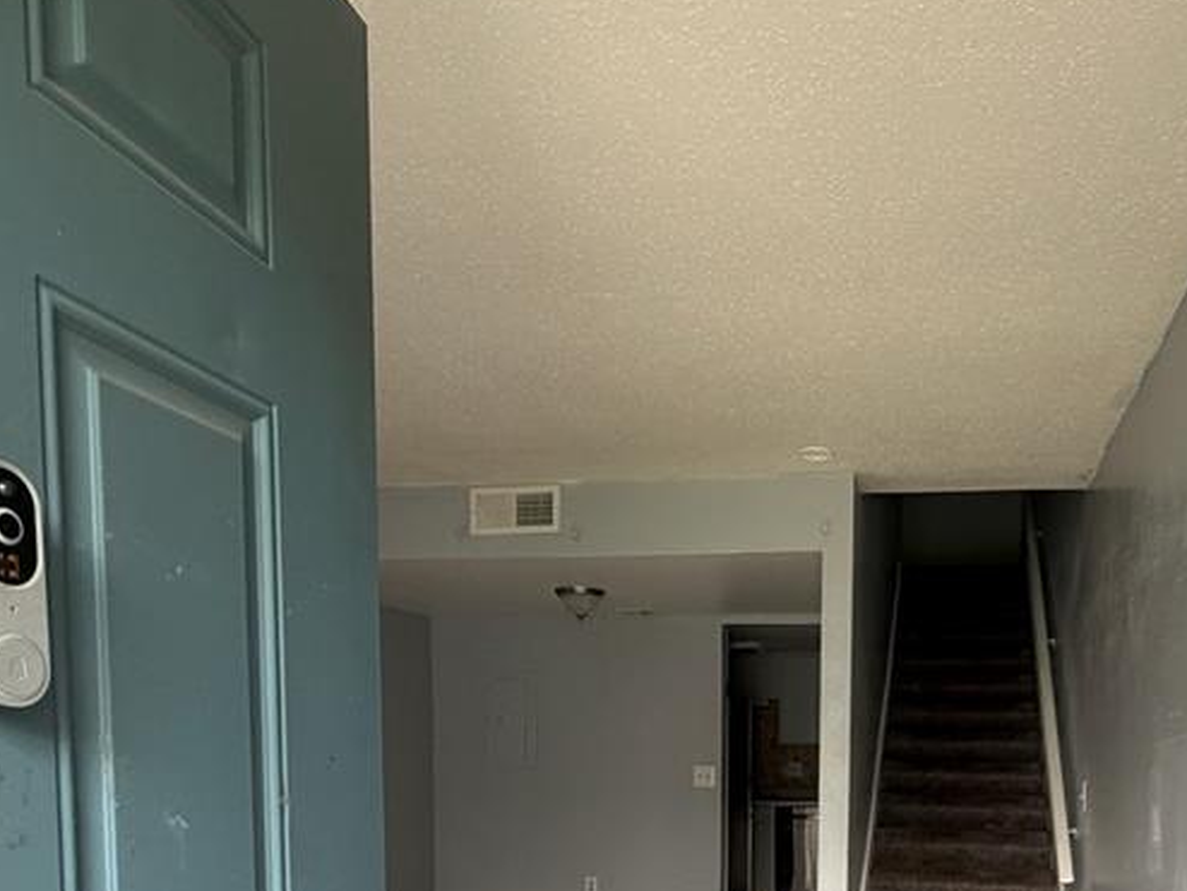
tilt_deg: -3.7
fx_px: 995
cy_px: 812
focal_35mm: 29
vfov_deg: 43.8
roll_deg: -0.1
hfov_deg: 59.6
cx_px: 827
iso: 250
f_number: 2.2
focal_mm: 2.22
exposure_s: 1/121
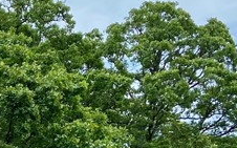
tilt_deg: +16.8
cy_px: 141
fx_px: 807
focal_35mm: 125
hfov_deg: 15.7
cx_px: -89
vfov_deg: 10.4
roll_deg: +3.6
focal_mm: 4.25
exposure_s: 1/2513
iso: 32
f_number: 1.8
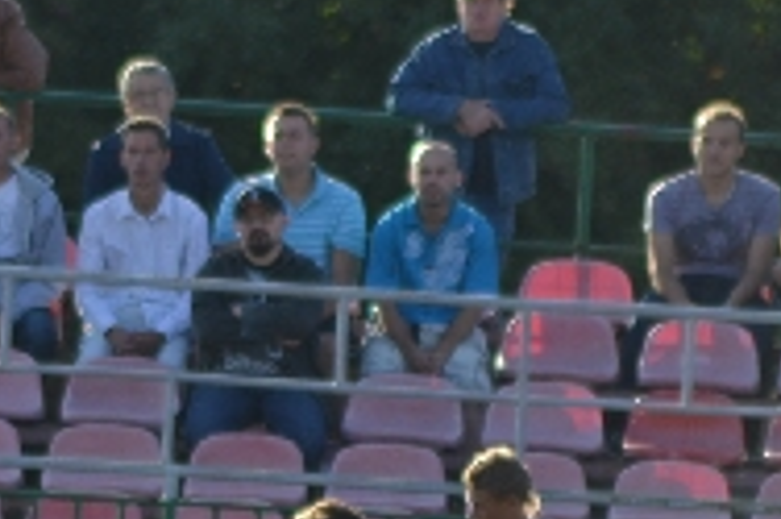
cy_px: 517
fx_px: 25902
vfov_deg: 1.1
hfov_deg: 1.7
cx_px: 224
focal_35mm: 1195
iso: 400
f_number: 5.6
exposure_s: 1/800
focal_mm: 300
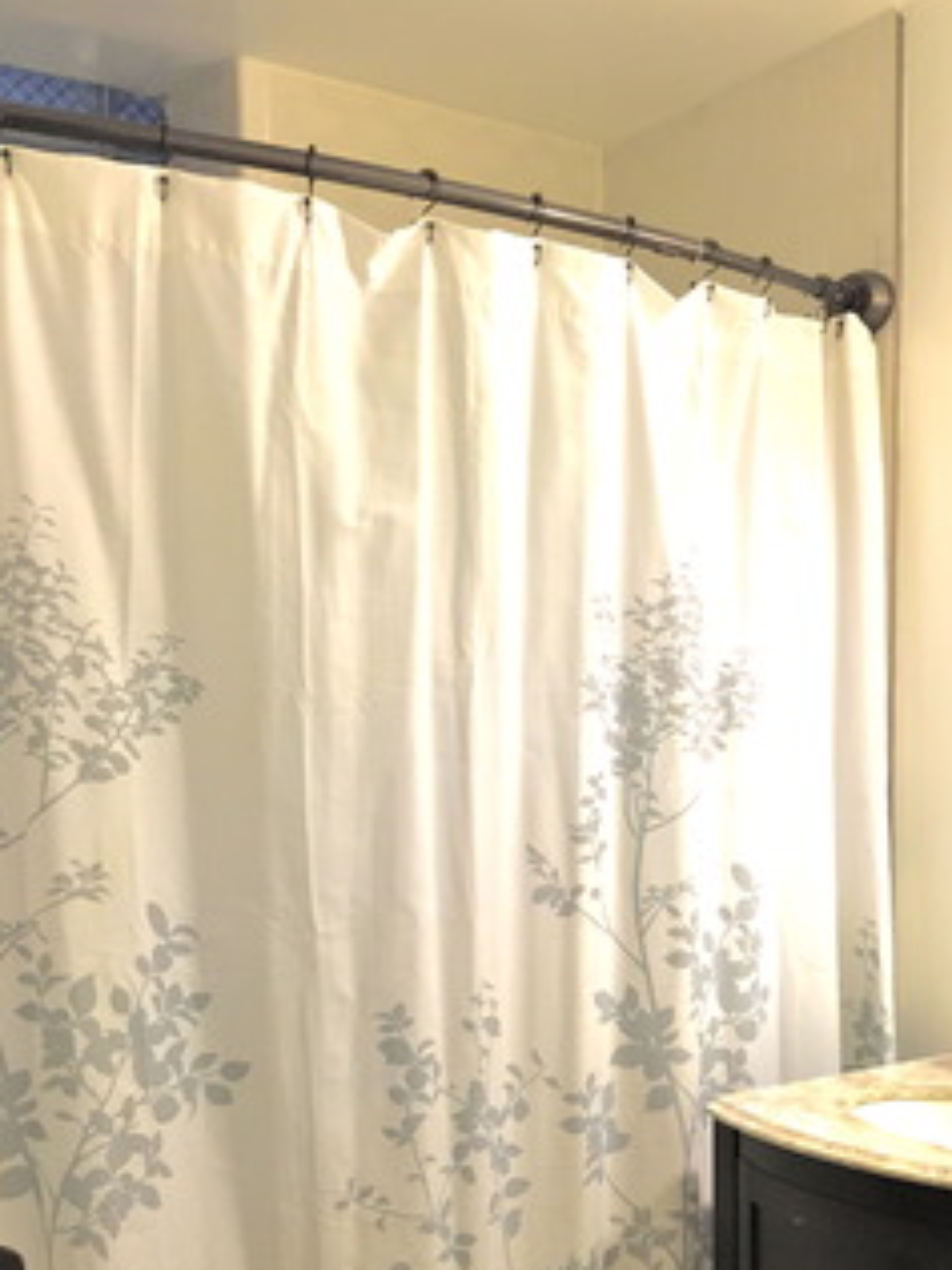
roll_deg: -0.4
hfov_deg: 32.4
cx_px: 687
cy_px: 912
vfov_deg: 42.0
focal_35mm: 44
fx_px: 1613
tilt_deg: -5.3
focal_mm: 4.15
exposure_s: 1/30
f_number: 2.2
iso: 50
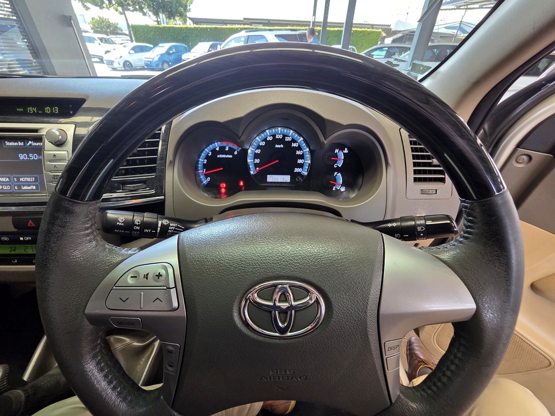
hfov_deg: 106.2
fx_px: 208
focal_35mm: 13
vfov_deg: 89.9
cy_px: 208
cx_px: 278
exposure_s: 1/100
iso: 200
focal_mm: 2.2
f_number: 2.2
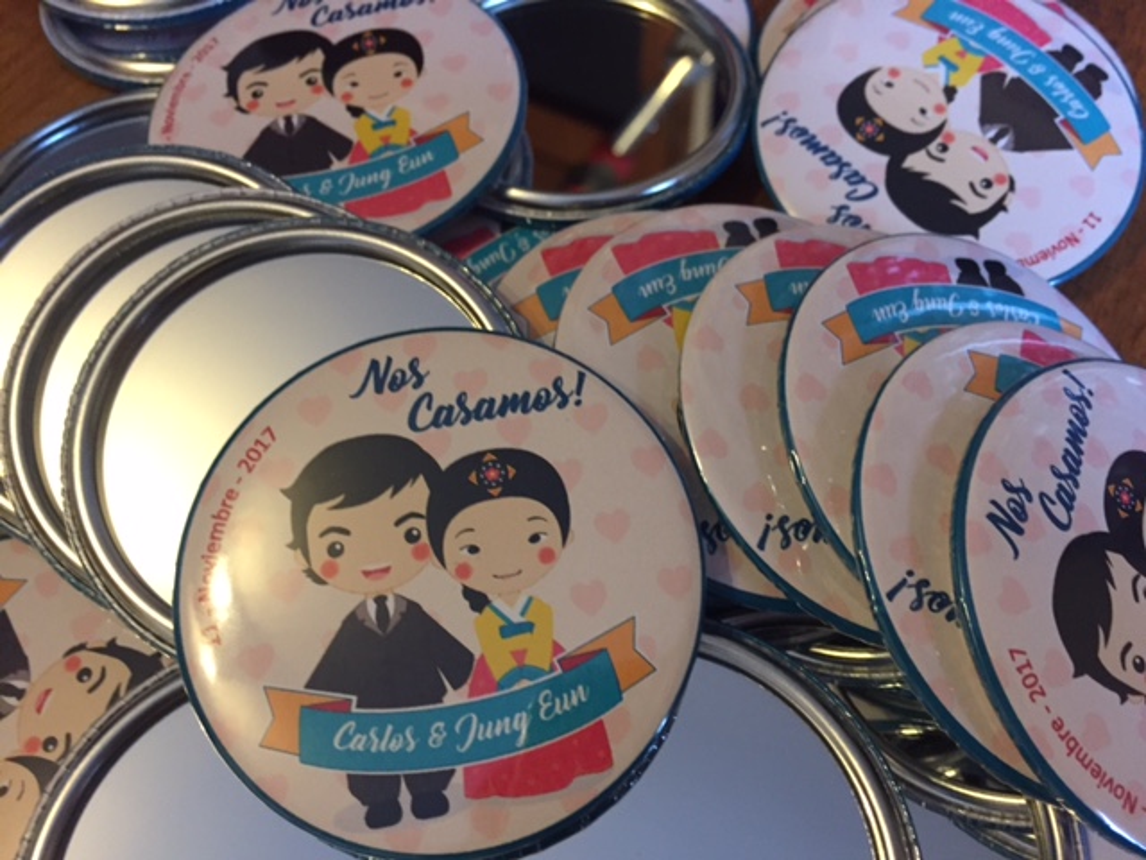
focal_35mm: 29
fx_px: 960
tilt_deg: -60.5
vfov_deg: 48.2
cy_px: 430
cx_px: 573
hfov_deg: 61.7
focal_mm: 4.15
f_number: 2.2
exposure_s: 1/33
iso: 250
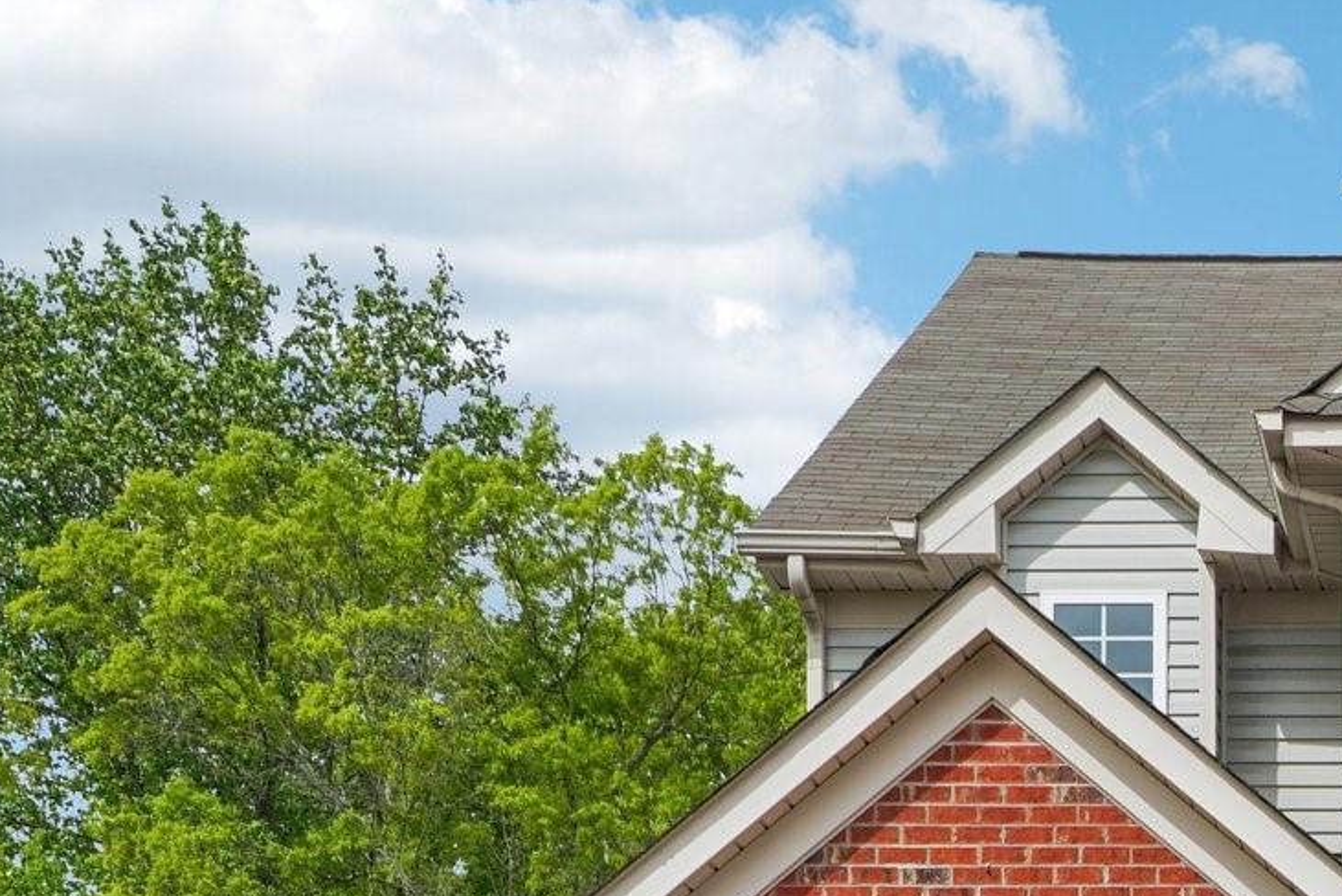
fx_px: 3132
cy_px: 1189
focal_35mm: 84
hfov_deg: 22.6
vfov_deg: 15.4
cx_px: 1542
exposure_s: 1/125
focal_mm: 20
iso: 100
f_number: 8
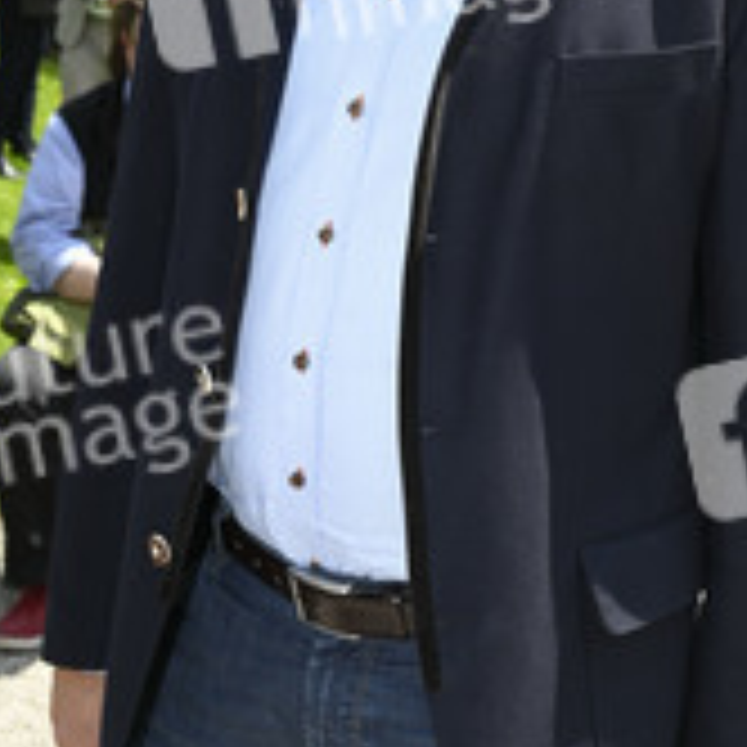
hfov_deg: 20.1
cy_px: 189
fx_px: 2100
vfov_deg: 20.0
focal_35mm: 86
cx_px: 500
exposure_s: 1/125
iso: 125
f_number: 8
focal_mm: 42
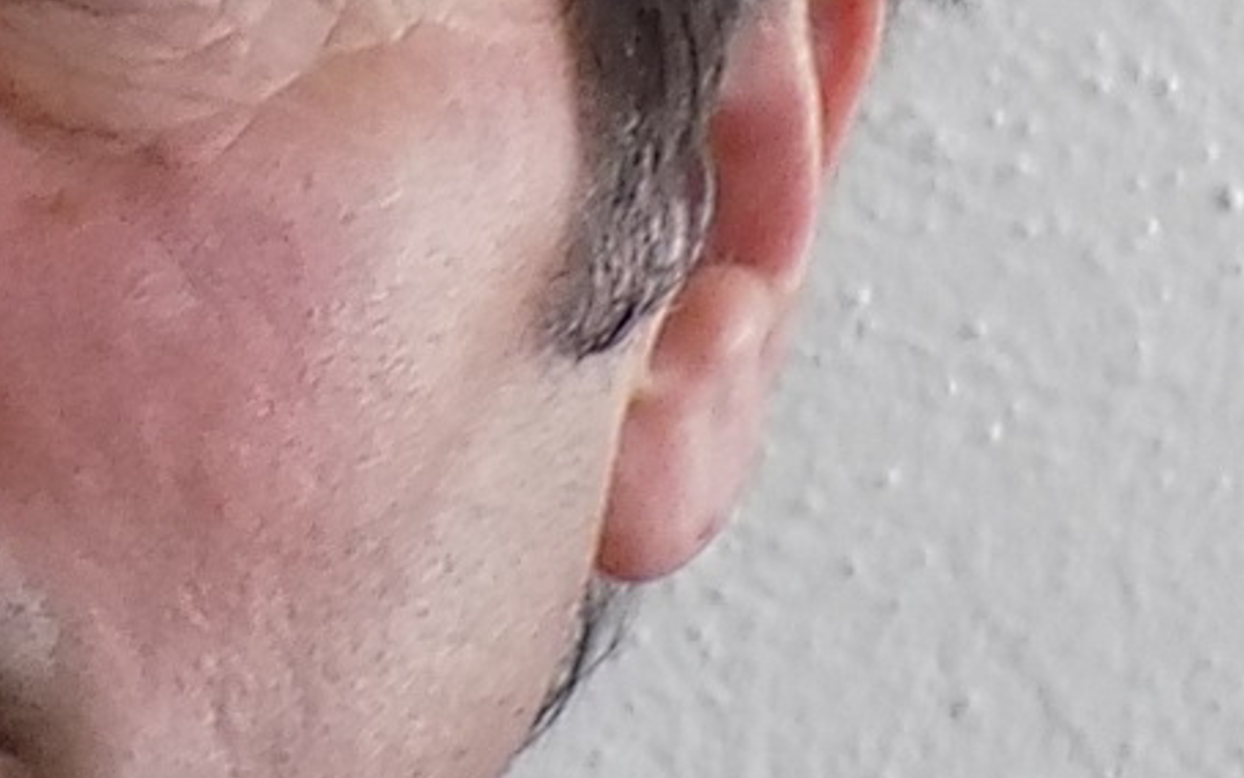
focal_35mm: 400
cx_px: -192
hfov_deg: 5.2
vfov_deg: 3.3
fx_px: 13565
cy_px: 93
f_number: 4.7
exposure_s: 1/13
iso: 400
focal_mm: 19.1
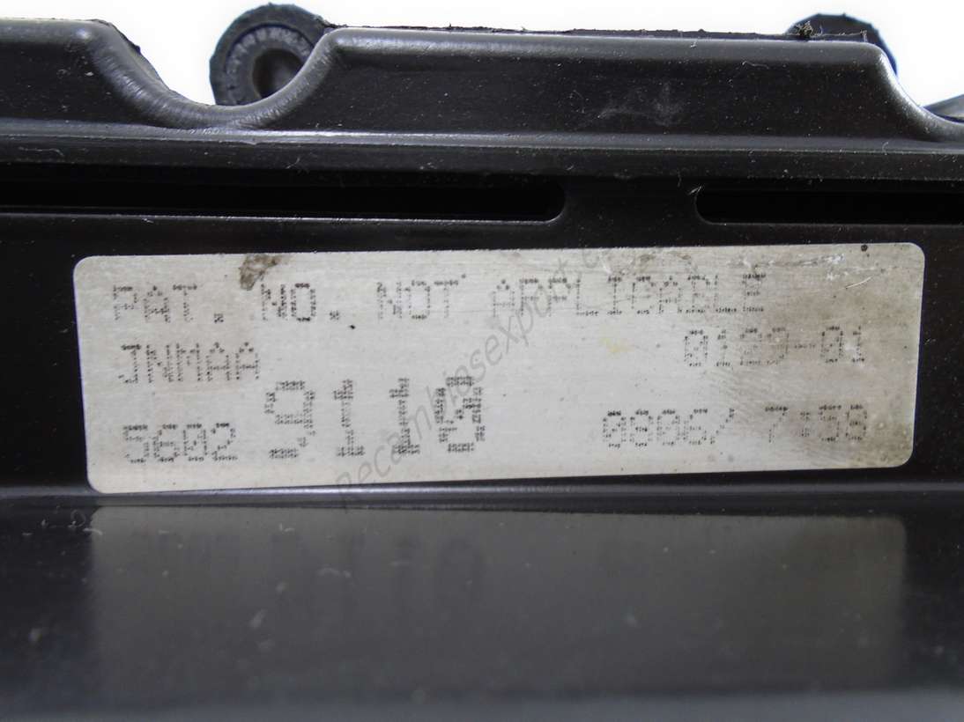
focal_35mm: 26
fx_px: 724
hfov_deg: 67.3
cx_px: 482
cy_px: 361
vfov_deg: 53.0
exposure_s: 1/40
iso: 100
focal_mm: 4.6
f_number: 3.2
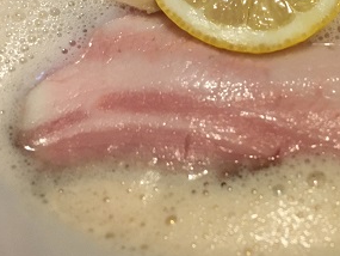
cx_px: 270
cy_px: 14
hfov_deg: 30.9
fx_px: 599
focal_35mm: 61
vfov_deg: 23.3
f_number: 2.2
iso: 160
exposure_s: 1/30
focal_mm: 4.15
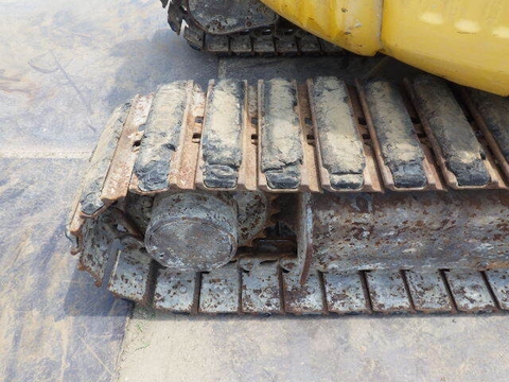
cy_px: 191
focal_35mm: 28
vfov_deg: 49.7
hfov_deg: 63.4
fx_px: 412
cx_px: 254
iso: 125
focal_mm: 5
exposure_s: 1/320
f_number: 4.2
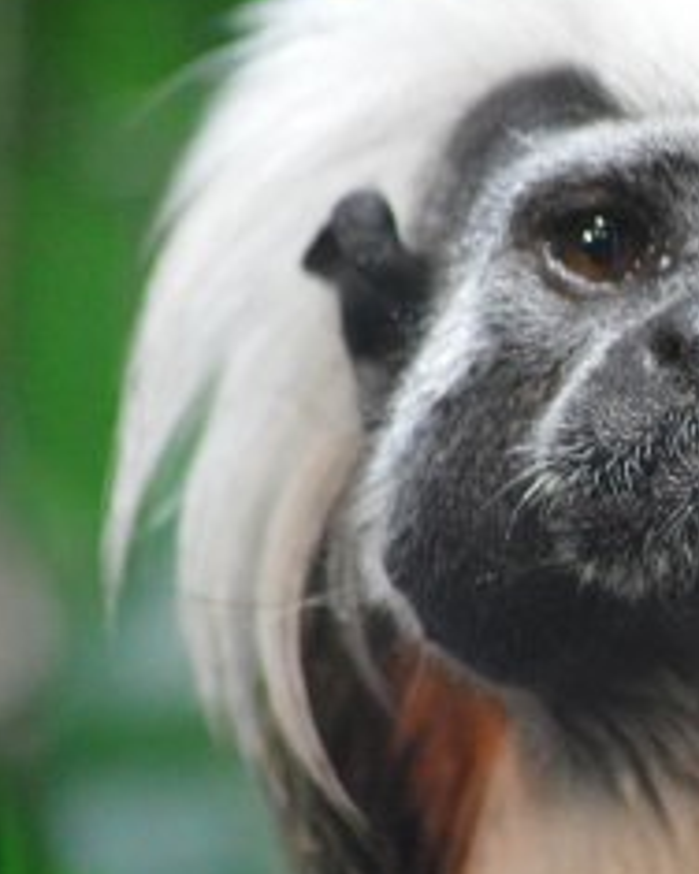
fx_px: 15599
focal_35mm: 603
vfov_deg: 3.2
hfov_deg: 2.6
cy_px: 523
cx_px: 870
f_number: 5.3
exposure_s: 1/125
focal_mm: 165
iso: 2800
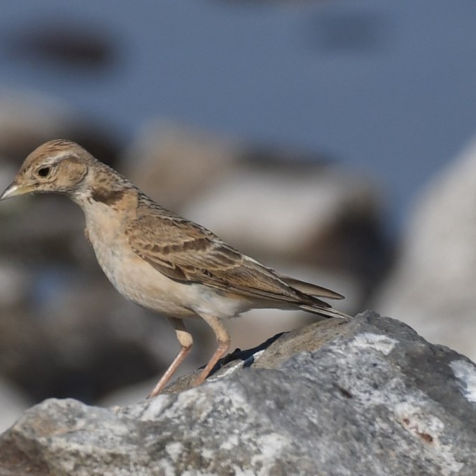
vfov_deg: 1.6
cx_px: 91
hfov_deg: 1.6
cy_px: 230
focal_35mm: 1074
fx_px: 16709
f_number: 6.3
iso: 200
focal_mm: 500
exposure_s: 1/1250
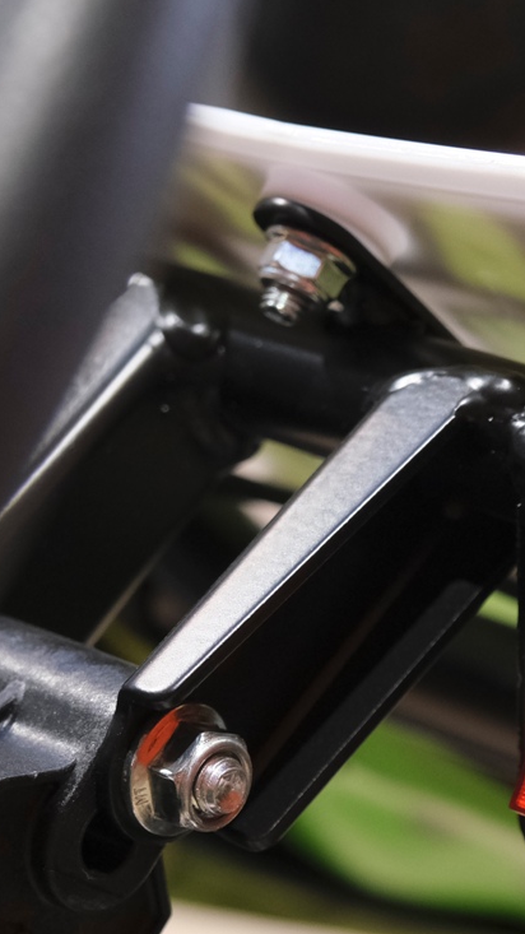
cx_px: 493
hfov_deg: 8.9
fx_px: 3343
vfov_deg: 15.9
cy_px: 624
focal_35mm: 135
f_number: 4
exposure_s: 1/100
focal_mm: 39.3
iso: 1600
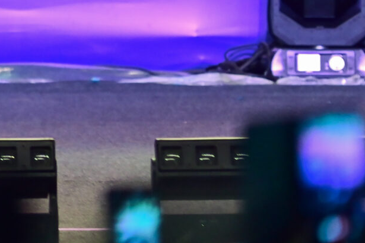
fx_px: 8429
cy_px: -240
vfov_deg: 1.6
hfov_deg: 2.5
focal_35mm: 832
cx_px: -326
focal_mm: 200
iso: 800
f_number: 2.8
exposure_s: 1/250
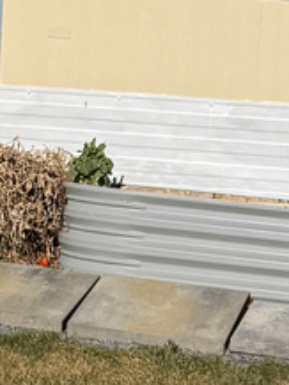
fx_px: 1891
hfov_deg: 8.7
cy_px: 53
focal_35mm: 170
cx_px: 87
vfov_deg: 11.6
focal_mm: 6.76
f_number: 1.78
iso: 64
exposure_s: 1/14286
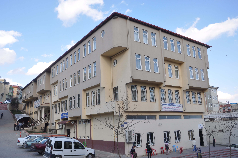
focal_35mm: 32
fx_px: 208
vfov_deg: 41.6
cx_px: 119
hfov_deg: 59.6
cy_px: 79
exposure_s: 1/250
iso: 200
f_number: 8
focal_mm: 21
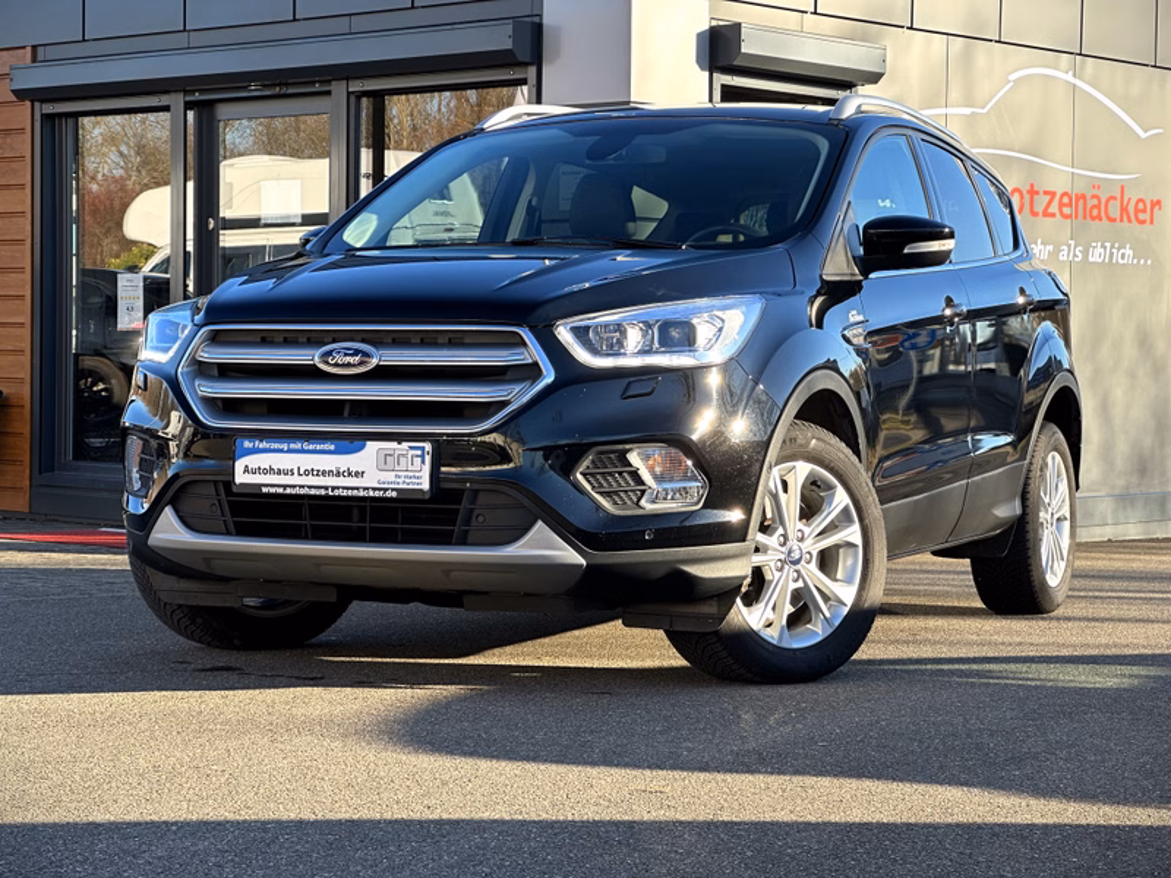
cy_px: 439
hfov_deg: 25.3
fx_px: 2605
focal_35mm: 77
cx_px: 586
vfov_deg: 19.1
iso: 32
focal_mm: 9
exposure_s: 1/145
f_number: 2.8
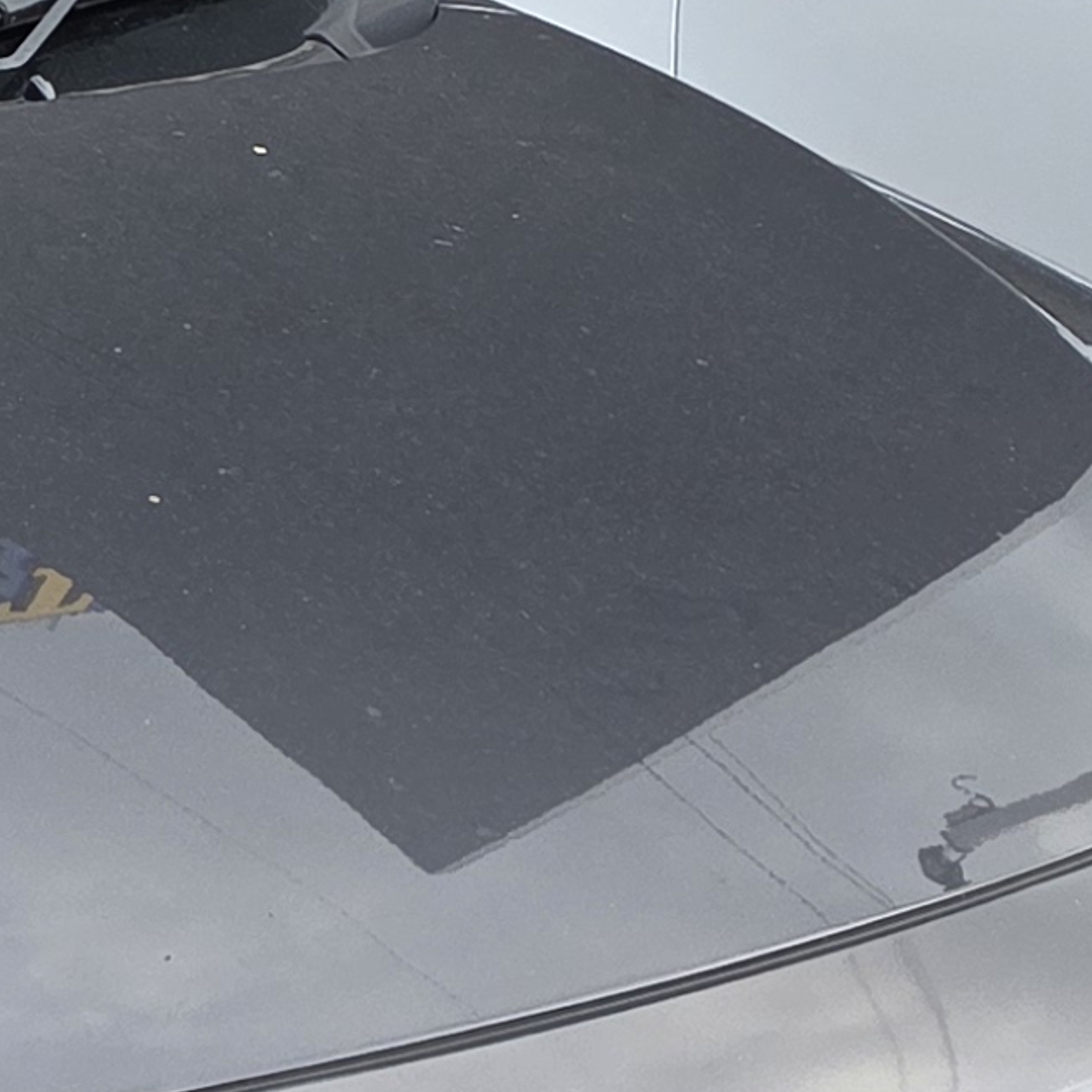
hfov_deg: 21.0
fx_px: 2605
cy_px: 829
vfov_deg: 23.4
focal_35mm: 73
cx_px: -418
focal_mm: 2.2
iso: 40
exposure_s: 1/371
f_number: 1.9
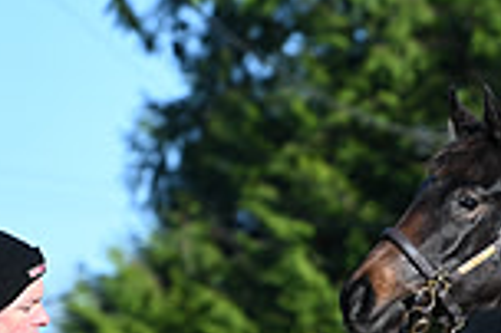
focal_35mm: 535
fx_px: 7437
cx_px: 903
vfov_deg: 2.6
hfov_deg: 3.8
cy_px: 549
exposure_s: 1/1250
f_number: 4.5
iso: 280
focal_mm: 140
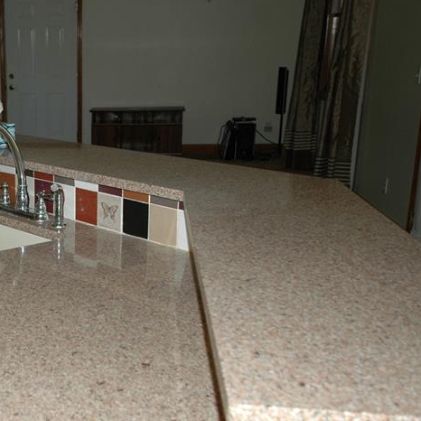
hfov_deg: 28.3
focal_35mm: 56
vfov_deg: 30.4
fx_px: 771
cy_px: 262
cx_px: -19
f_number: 3.5
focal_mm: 20
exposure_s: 1/60
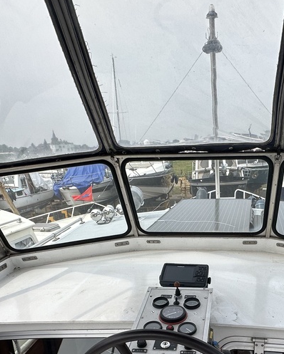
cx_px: 193
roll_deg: +3.5
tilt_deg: -22.8
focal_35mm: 33
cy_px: 290
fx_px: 347
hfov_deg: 43.8
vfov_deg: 50.5
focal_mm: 2.22
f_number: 2.2
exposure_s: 1/1715
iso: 40
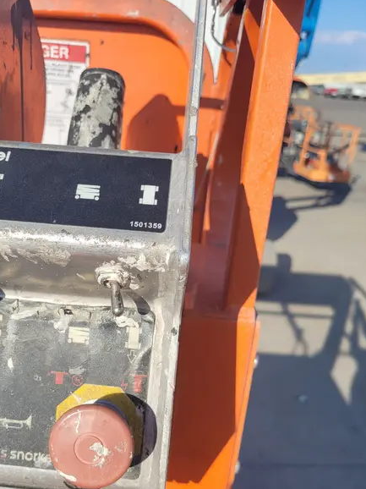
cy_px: 302
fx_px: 466
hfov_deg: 42.6
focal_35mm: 33
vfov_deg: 54.8
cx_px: 137
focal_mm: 5.4
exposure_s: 1/2365
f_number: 1.8
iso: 40
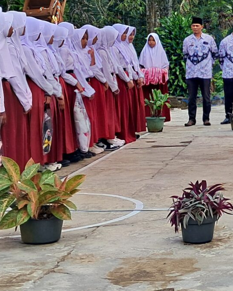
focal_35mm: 100
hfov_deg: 14.9
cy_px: 55
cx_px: 281
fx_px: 862
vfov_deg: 19.0
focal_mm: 4
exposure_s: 1/369
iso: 50
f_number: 1.8
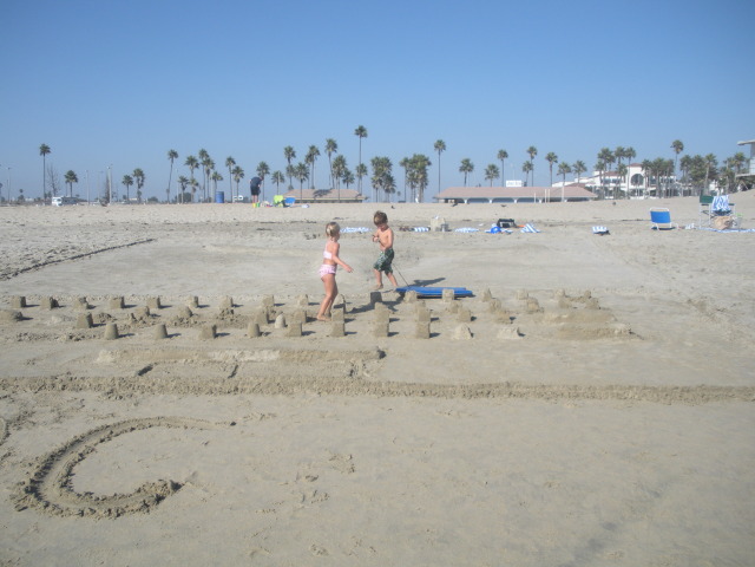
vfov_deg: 39.7
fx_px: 785
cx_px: 378
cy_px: 284
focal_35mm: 36
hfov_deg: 51.4
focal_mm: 6.3
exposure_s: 1/821
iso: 64
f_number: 3.5
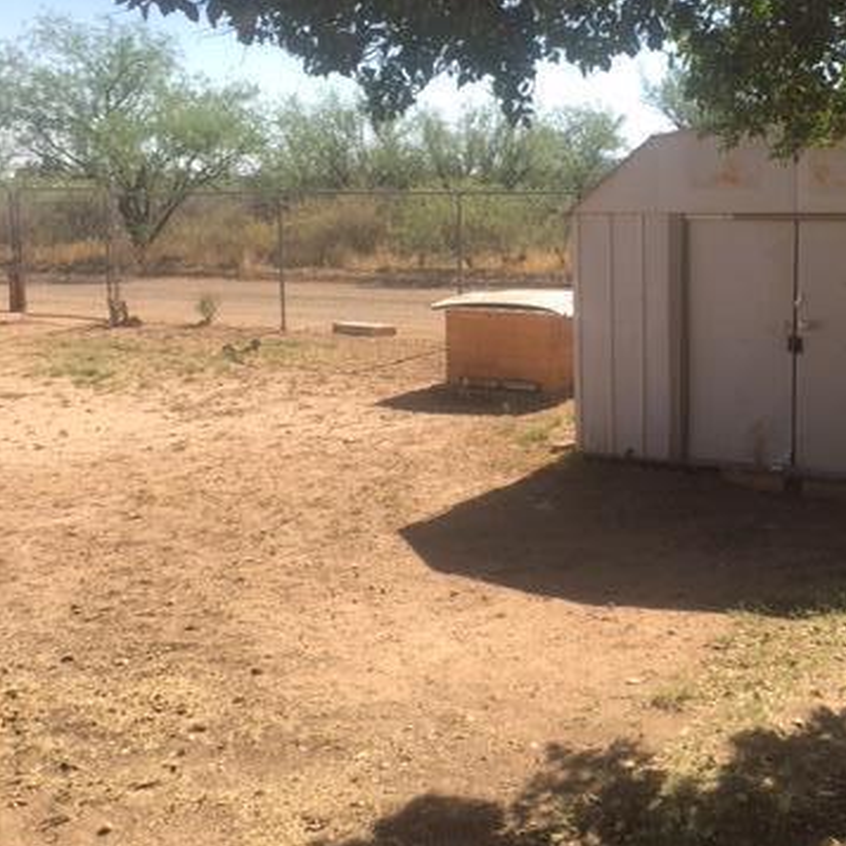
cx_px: 564
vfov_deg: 36.7
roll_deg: +1.3
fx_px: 1272
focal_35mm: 46
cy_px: 339
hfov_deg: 36.4
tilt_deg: -5.0
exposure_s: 1/884
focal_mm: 4.15
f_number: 2.2
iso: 25
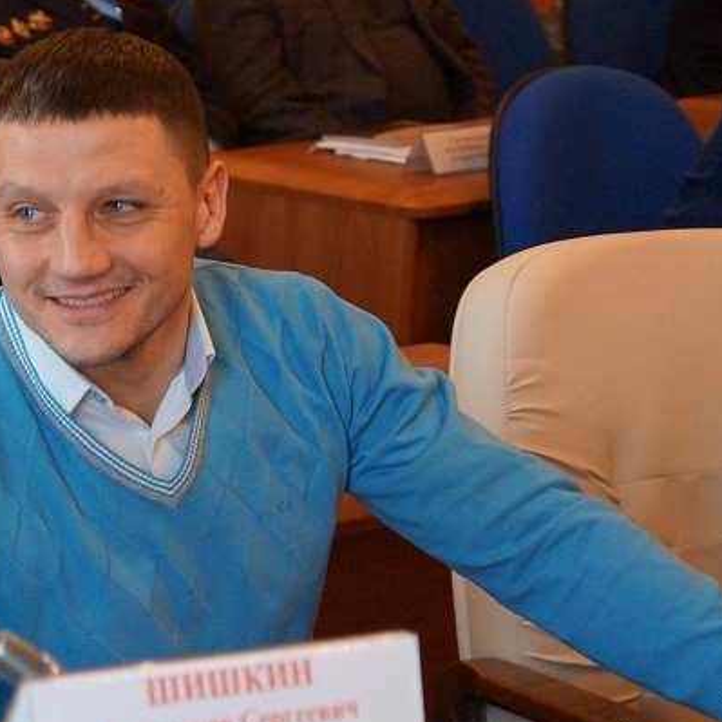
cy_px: 378
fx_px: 3471
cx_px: -107
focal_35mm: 147
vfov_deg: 11.9
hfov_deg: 11.7
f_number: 5
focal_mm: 45
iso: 2000
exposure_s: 1/160
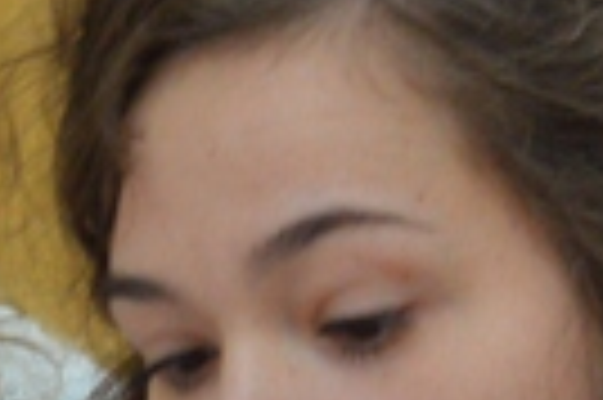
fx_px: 11510
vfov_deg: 2.0
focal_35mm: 688
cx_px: 112
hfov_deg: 3.0
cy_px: 591
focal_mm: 80
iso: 1100
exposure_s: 1/60
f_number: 4.5
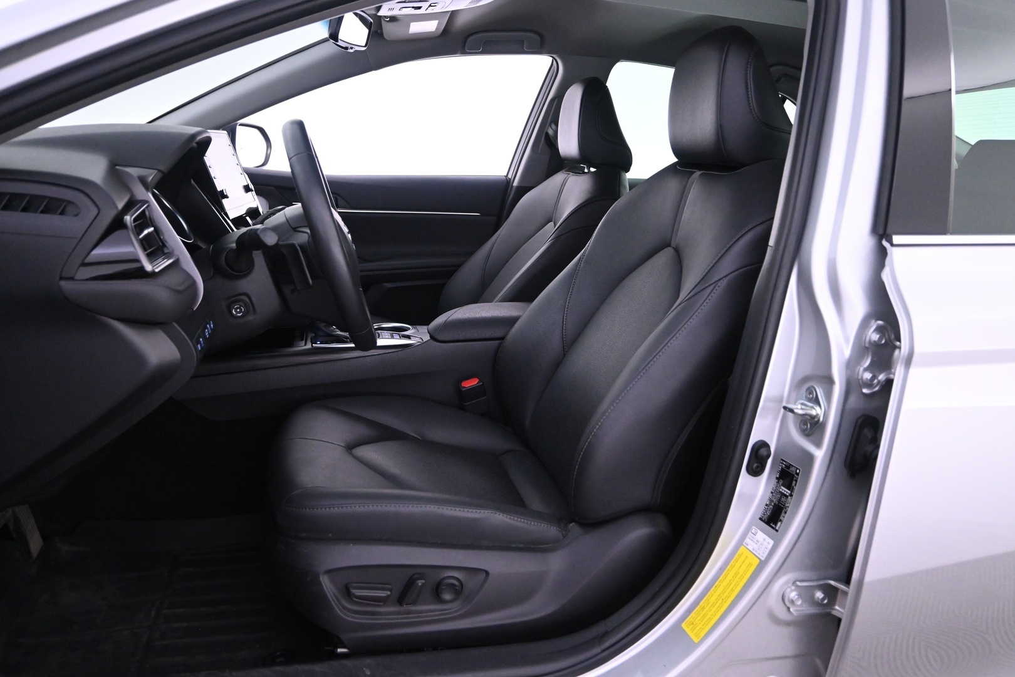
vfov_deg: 46.8
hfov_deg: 65.9
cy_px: 338
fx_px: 782
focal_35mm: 28
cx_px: 508
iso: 3200
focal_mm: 18.5
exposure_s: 1/50
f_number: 3.8
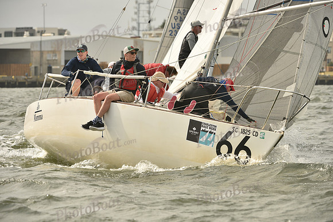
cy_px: 111
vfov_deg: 5.5
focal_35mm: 250
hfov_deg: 8.2
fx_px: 2313
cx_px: 166
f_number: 7.1
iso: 320
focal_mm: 250
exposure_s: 1/1250
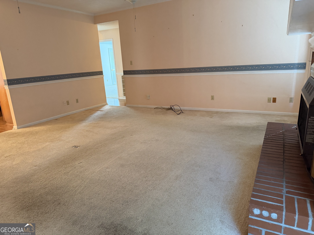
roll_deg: +3.2
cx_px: 157
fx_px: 218
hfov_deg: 71.6
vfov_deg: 56.8
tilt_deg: -13.8
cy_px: 118
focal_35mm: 24
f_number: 1.78
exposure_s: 1/60
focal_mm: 6.76
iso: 500
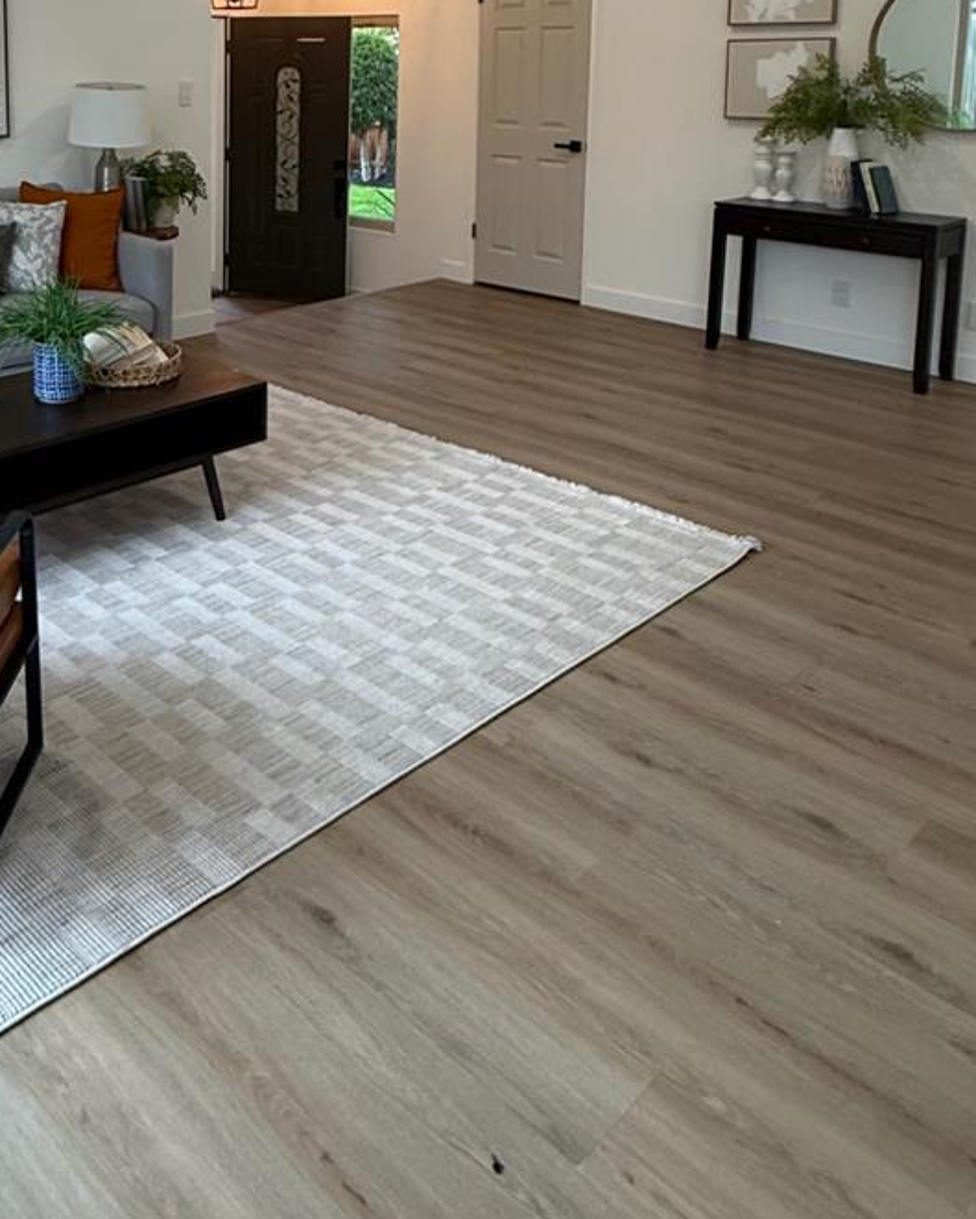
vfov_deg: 52.3
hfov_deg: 44.8
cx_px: 198
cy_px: 194
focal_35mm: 31
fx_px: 1119
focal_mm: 2.22
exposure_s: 1/120
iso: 200
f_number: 2.2
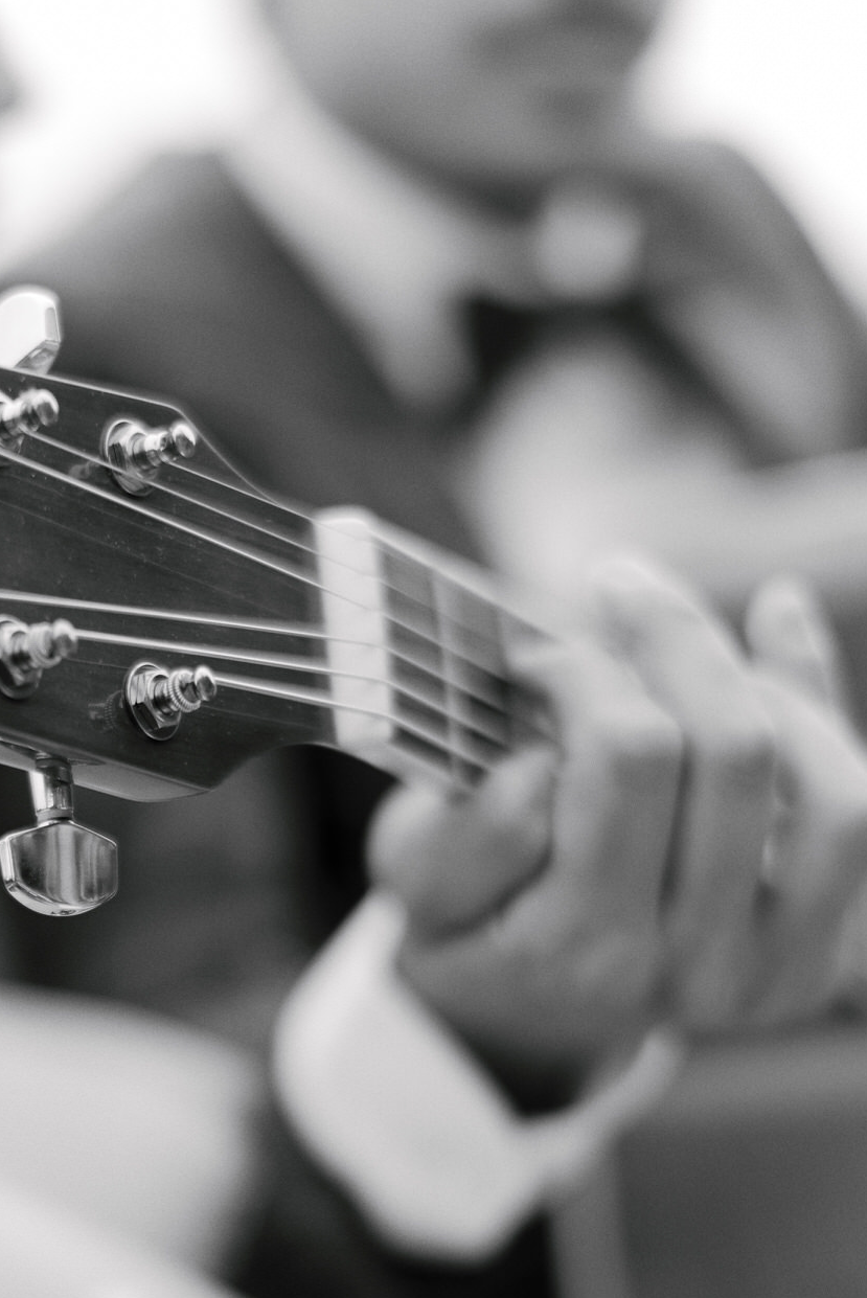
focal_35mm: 105
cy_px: 1063
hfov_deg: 13.0
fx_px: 3788
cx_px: 101
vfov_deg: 19.2
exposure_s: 1/800
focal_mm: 58
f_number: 1.4
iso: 100
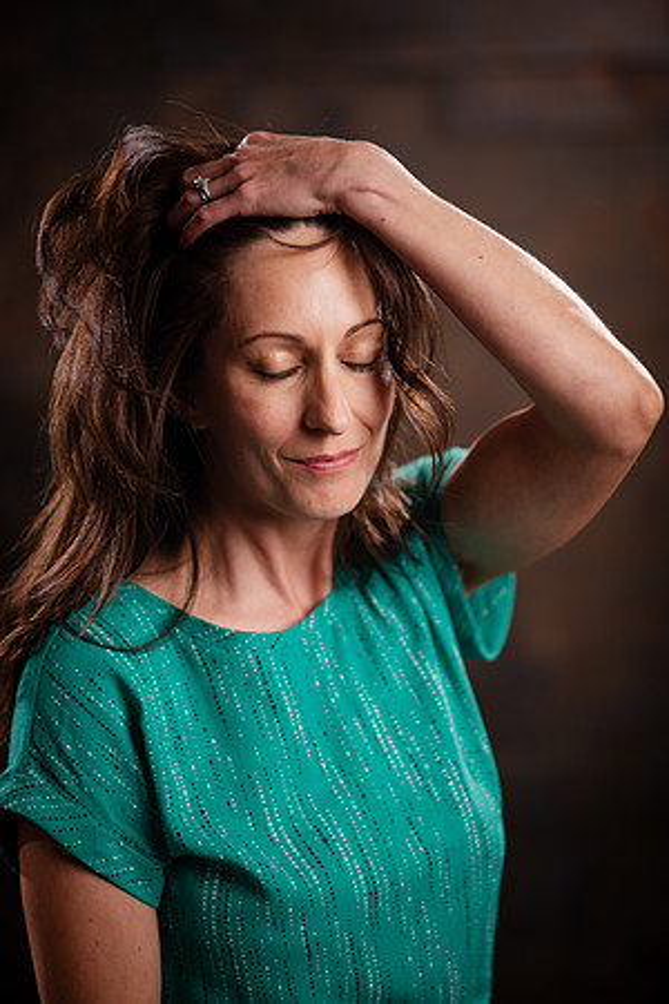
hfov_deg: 13.0
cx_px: 334
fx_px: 2927
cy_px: 502
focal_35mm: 105
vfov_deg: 19.5
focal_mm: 105
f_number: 2
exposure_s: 1/160
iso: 200
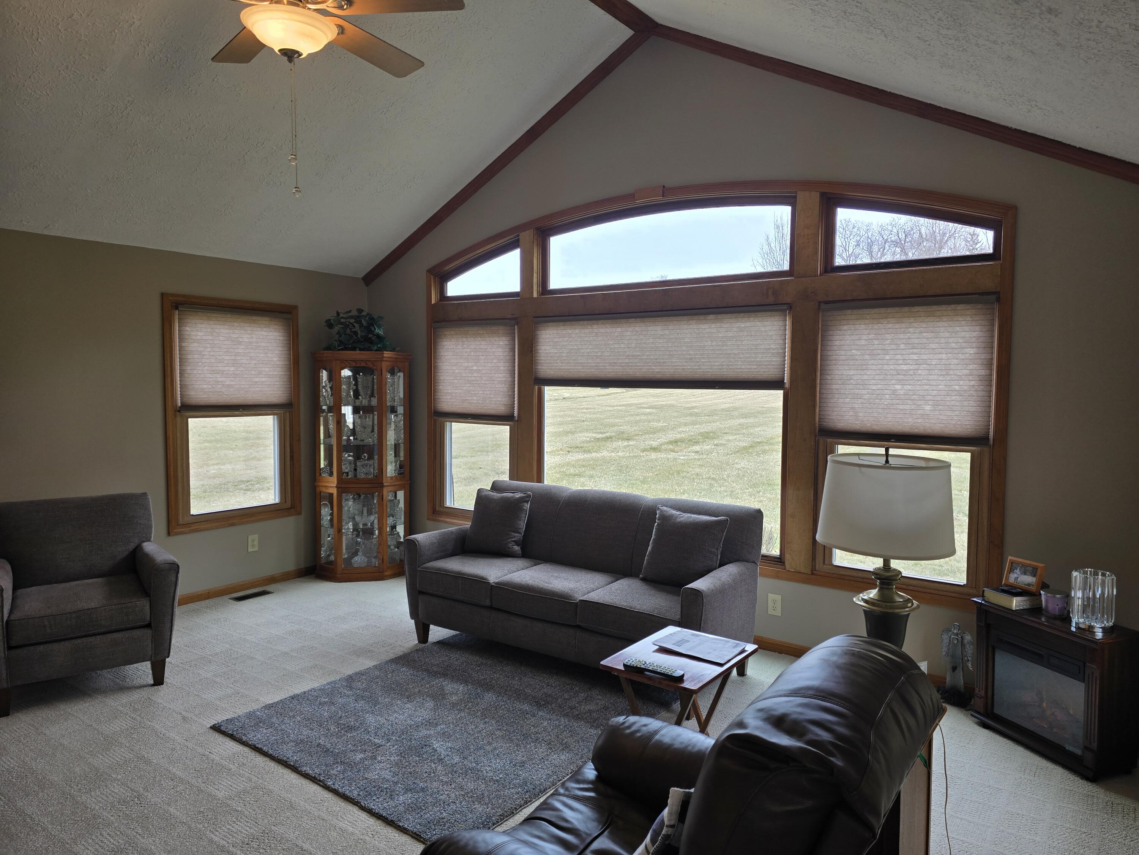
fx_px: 757
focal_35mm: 23
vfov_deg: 58.9
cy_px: 428
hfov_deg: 73.9
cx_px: 570
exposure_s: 1/120
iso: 32
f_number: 1.7
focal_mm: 6.3
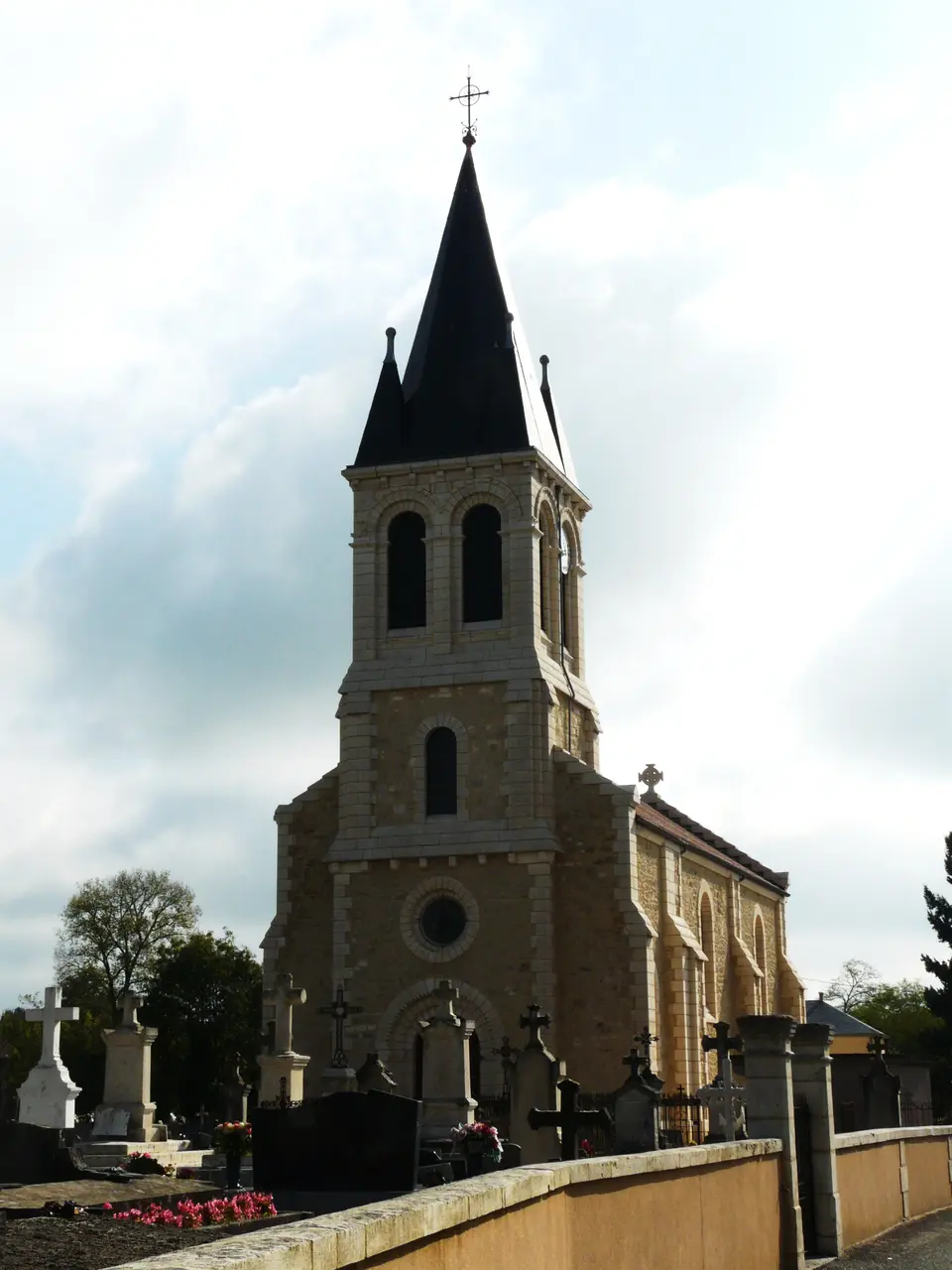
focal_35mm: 55
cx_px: 476
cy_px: 635
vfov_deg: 34.9
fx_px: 2017
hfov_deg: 26.6
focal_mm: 9
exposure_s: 1/500
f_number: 8
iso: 100
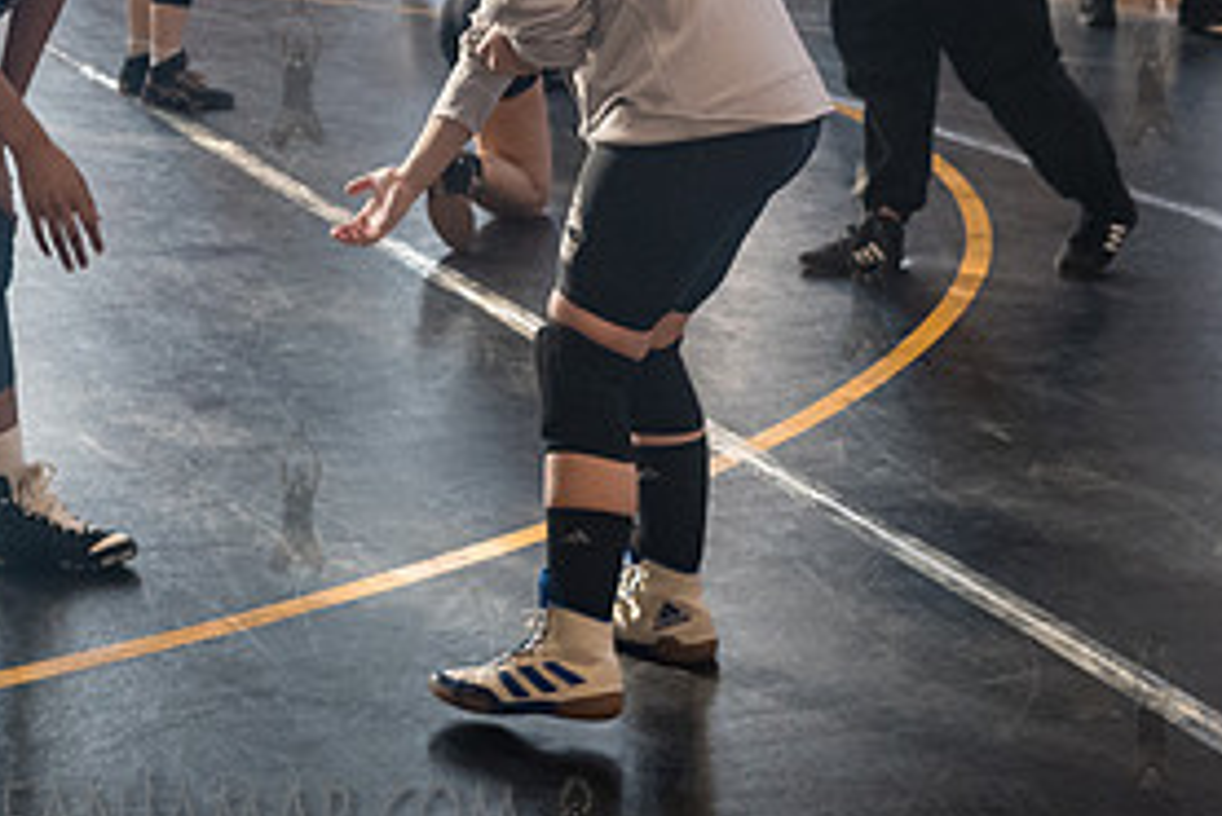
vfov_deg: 14.4
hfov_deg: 21.8
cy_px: -64
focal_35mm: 93
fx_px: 3158
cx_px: 398
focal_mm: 35
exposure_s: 1/400
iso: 3200
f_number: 4
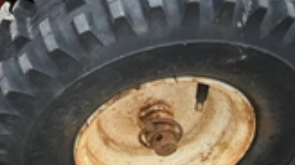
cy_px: 45
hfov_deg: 26.9
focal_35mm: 77
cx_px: 47
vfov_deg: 15.6
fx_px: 602
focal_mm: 3
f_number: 1.8
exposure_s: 1/60
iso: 80
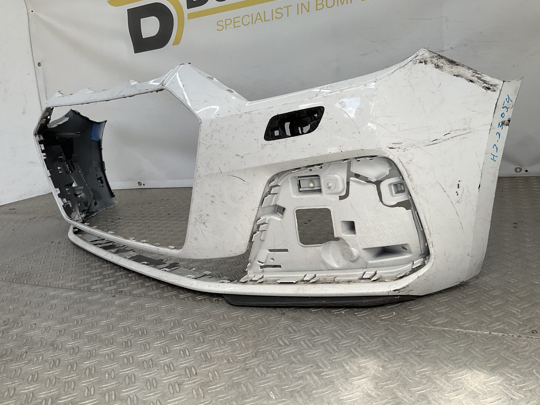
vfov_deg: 46.8
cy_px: 200
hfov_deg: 60.0
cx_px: 265
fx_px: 468
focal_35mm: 30
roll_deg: +6.3
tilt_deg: -14.5
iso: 16
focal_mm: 3
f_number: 1.8
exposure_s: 1/362
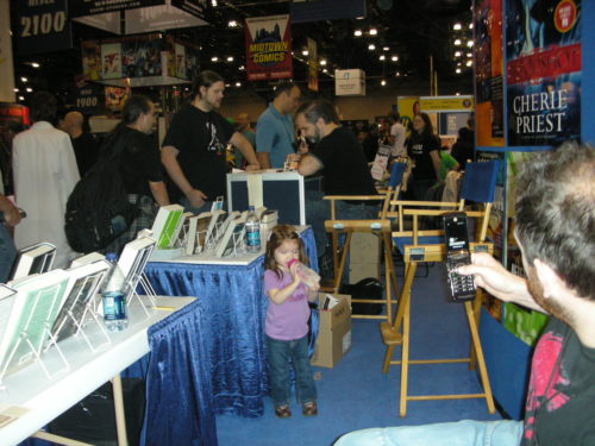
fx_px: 602
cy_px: 223
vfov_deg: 40.7
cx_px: 298
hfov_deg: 52.6
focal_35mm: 35
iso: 233
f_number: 2.8
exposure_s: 1/60
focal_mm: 5.8
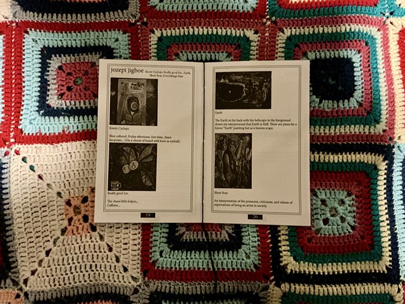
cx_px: 202
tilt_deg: -87.7
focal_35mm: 29
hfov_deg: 61.7
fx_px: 339
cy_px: 152
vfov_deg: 48.2
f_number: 1.8
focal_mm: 3
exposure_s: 1/17
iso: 500
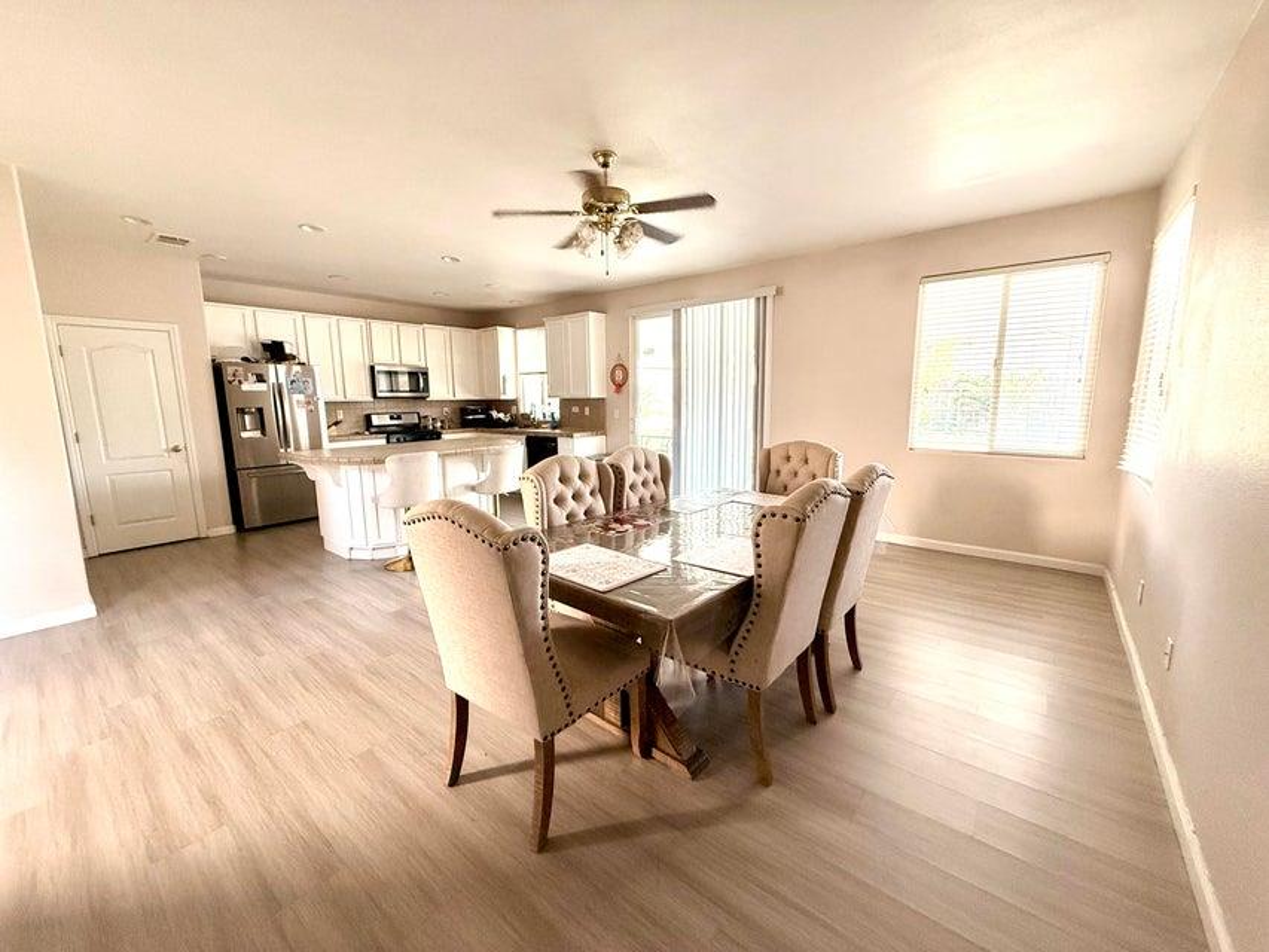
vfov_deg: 85.7
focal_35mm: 14
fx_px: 513
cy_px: 476
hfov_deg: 102.1
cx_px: 634
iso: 320
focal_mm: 2.22
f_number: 2.2
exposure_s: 1/99
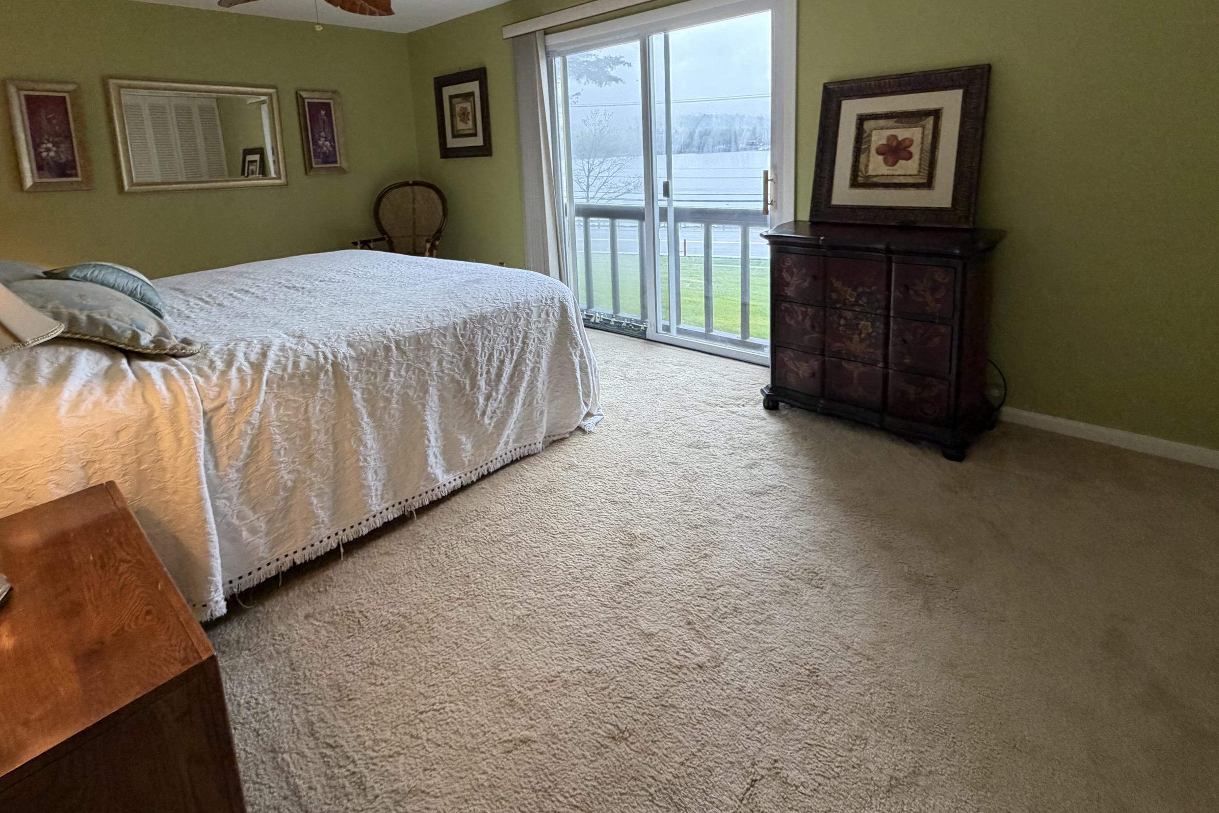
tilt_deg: -8.7
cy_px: 252
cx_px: 583
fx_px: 609
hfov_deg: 89.9
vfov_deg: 65.1
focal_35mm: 18
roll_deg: +3.2
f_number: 2.2
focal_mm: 2.22
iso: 250
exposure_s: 1/60
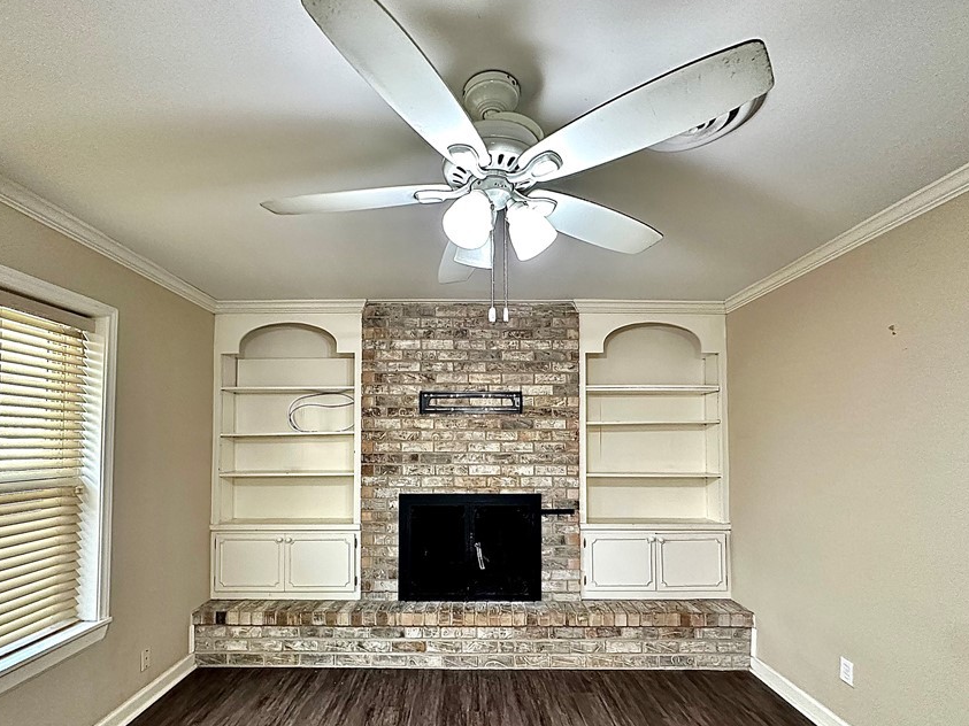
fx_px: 476
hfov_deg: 91.0
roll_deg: -0.4
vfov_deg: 74.0
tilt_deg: +1.2
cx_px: 467
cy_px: 432
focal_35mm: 17
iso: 640
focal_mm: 2.22
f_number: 2.2
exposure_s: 1/60
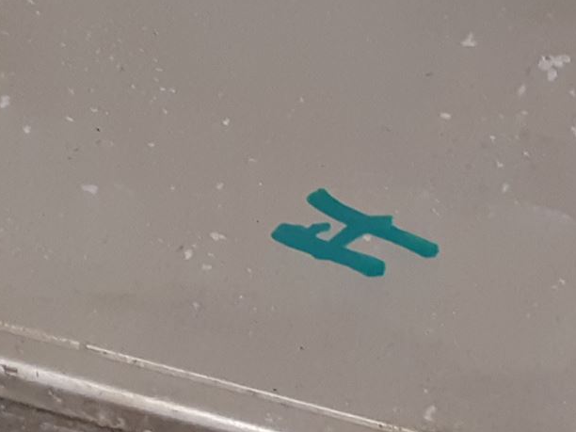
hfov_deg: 22.5
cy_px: 207
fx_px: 1448
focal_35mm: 87
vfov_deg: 17.0
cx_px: 340
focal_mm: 3.93
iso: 160
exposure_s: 1/50
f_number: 1.7
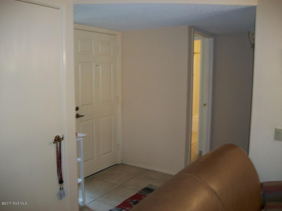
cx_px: 141
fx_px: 261
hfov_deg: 56.8
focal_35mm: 32
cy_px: 106
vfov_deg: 44.2
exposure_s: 1/30
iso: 80
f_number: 2.9
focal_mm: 5.7
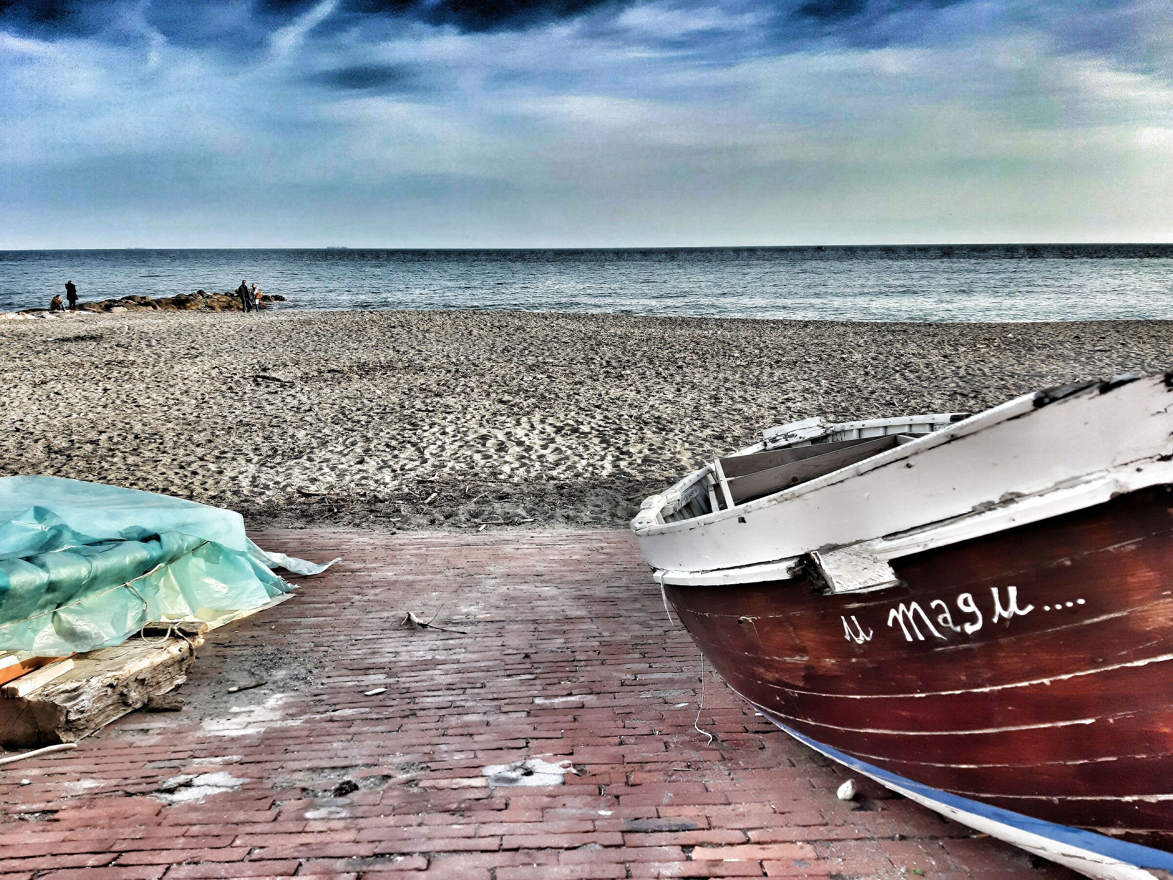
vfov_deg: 51.4
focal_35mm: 27
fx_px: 915
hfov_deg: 65.3
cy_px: 440
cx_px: 586
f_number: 1.7
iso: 40
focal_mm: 3.93
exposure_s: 1/761
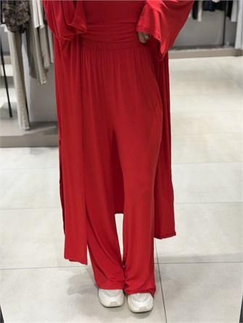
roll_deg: +1.0
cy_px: 162
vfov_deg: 39.6
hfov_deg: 30.3
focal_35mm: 48
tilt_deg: -39.6
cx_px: 122
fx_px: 449
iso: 64
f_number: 1.78
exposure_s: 1/100
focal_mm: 6.76
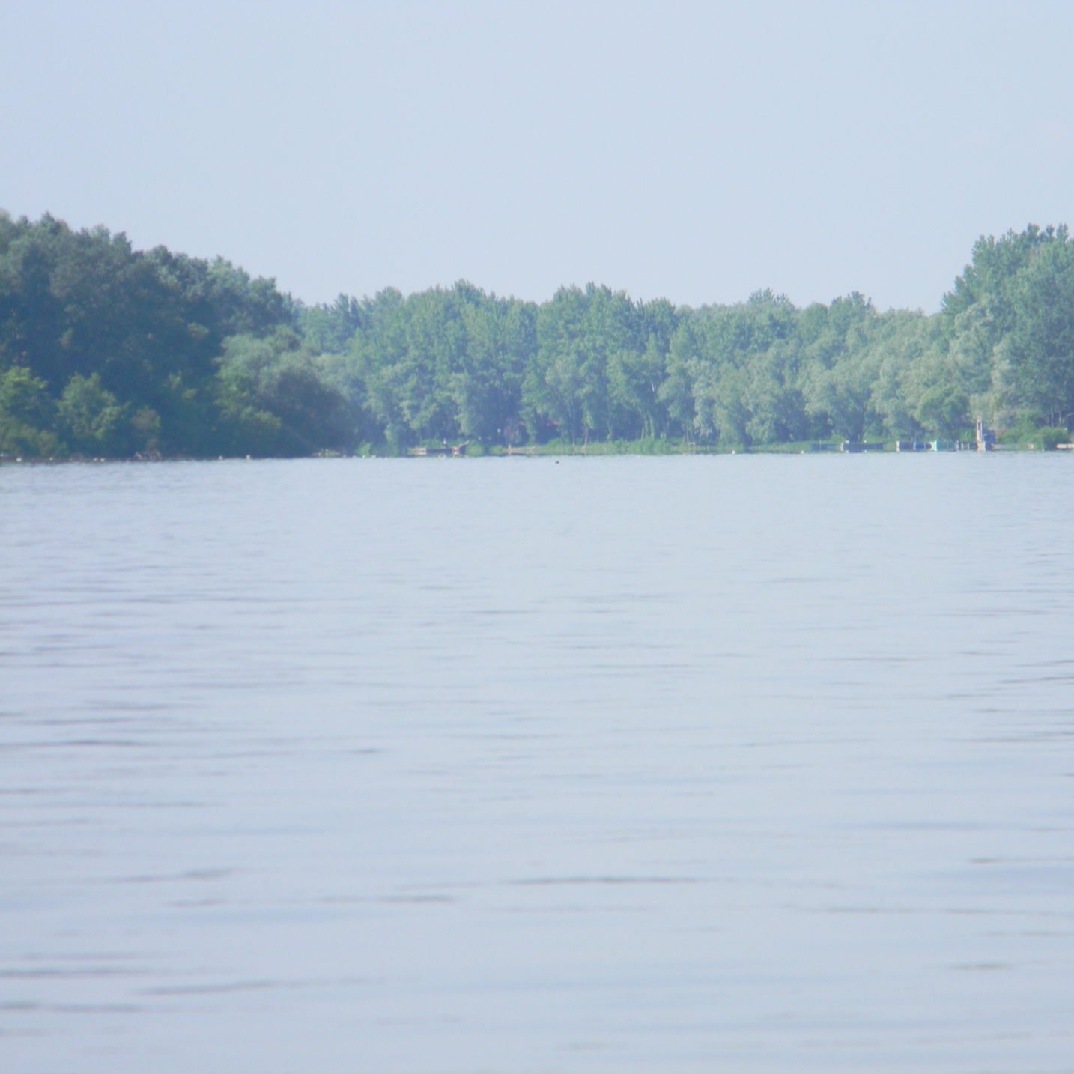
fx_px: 11549
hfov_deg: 5.3
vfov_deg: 5.3
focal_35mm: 329
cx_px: 713
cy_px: 538
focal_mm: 50.4
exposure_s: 1/377
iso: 80
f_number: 5.4
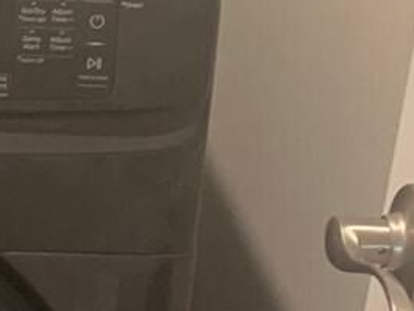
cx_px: -506
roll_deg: -0.4
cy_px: 186
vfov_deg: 9.5
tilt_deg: -23.6
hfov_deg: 11.0
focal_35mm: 157
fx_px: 1879
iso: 250
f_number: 1.8
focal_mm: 4.25
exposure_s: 1/40
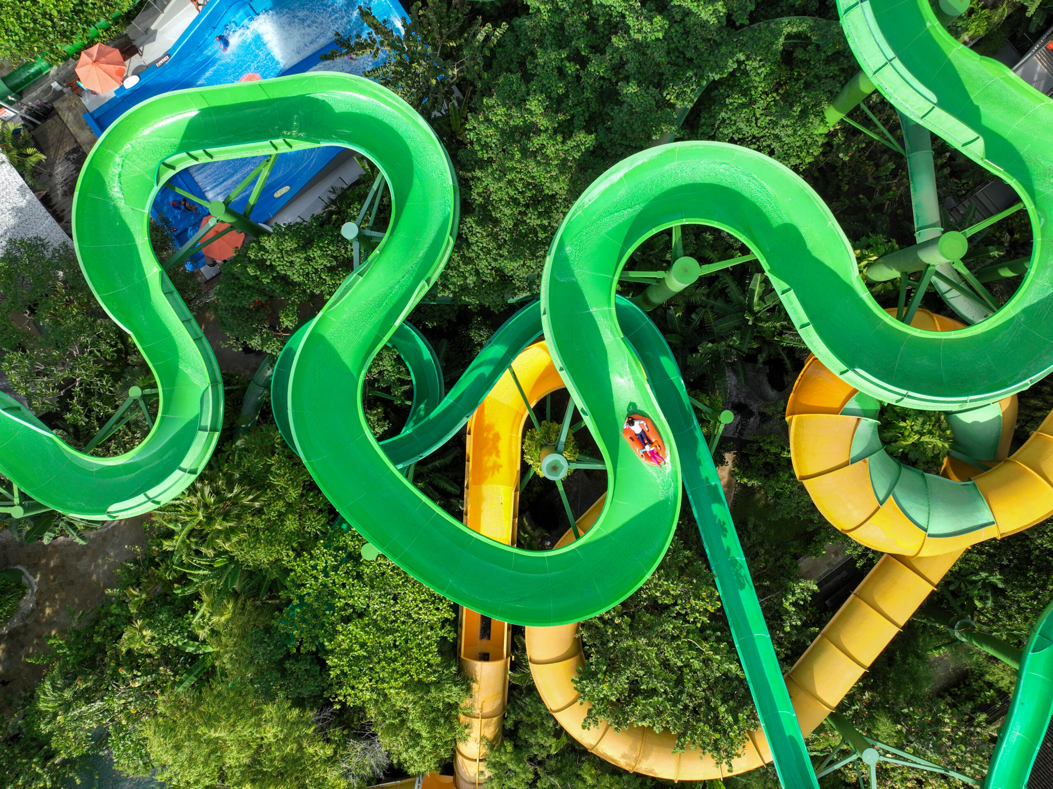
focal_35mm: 24
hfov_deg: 71.6
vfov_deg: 56.8
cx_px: 526
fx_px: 730
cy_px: 394
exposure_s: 1/1600
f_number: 2.8
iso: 120
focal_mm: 12.29
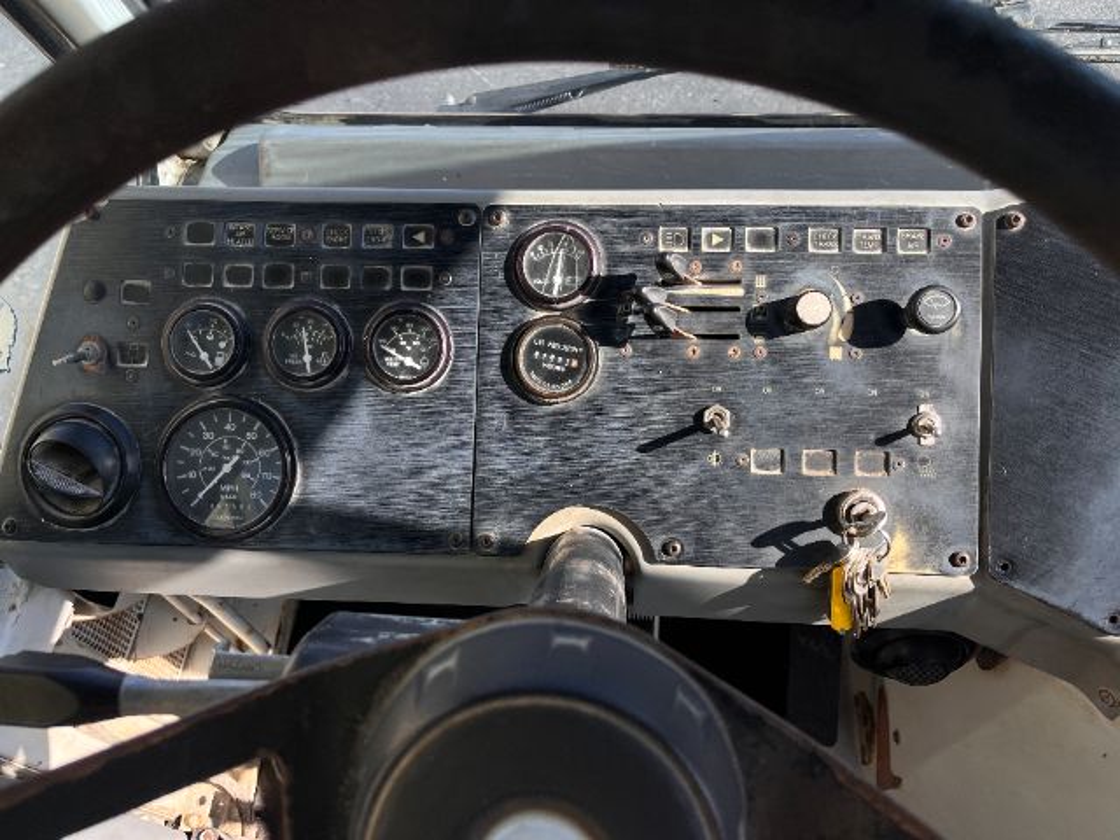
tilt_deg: -63.6
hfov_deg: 67.3
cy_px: 420
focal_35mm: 26
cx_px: 560
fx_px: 841
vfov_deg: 53.1
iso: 50
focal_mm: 5.1
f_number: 1.6
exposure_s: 1/992
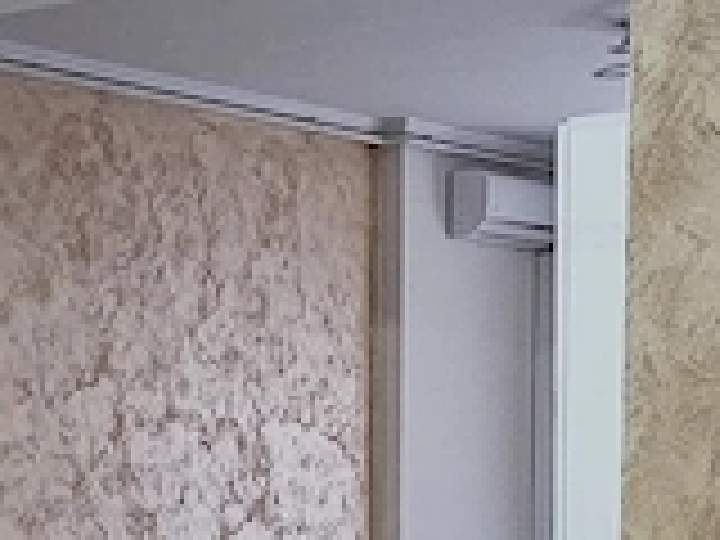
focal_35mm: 81
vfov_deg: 17.4
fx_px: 1685
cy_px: 644
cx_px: 261
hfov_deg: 24.0
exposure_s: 1/33.3
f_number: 2.2
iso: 320
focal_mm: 2.2
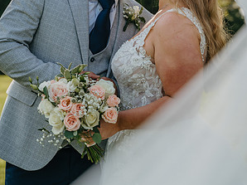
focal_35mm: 109
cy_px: 57
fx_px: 777
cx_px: 124
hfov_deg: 18.1
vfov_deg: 13.5
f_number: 4.5
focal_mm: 75
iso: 250
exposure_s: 1/1000
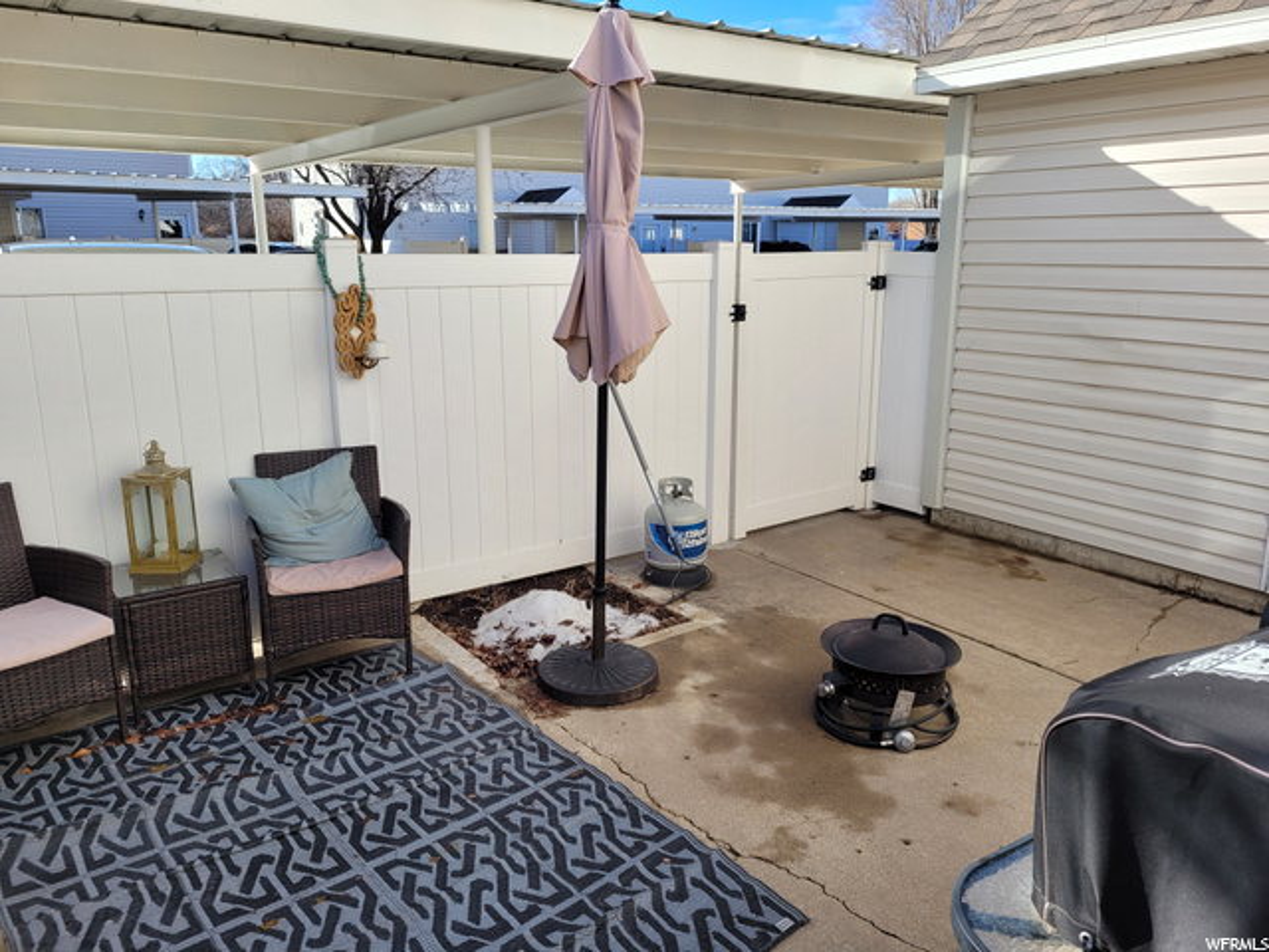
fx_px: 953
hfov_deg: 67.3
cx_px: 634
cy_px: 476
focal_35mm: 26
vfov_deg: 53.1
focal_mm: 5.4
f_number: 1.8
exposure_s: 1/880
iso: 40
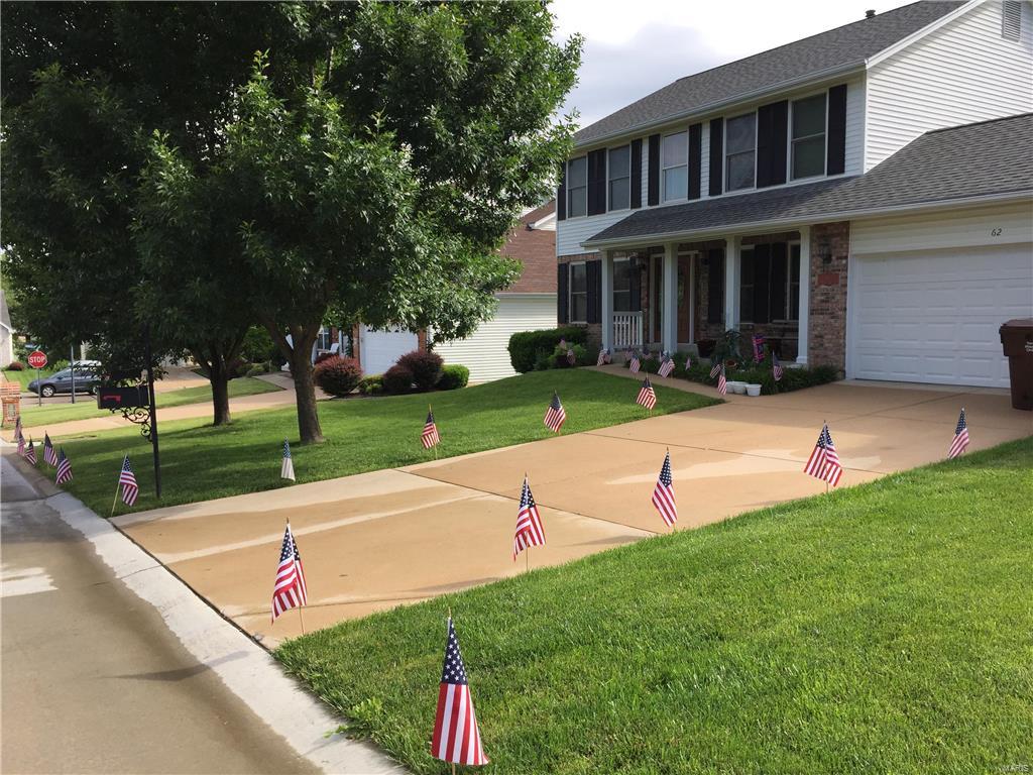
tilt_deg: -4.8
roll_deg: +0.4
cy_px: 388
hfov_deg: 61.7
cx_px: 516
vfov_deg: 48.2
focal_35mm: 29
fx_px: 865
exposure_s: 1/860
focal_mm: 4.15
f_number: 2.2
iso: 32
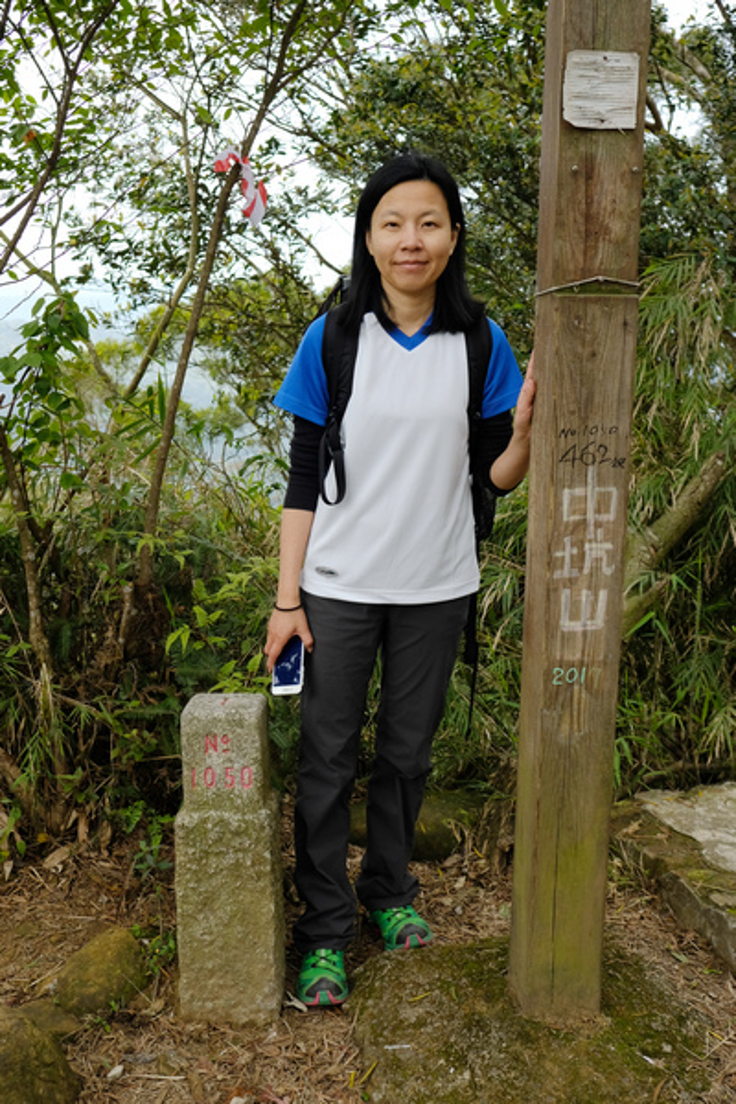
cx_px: 368
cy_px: 552
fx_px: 1073
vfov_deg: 54.4
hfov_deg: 37.9
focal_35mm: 35
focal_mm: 23
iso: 640
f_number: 3.6
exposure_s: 1/950
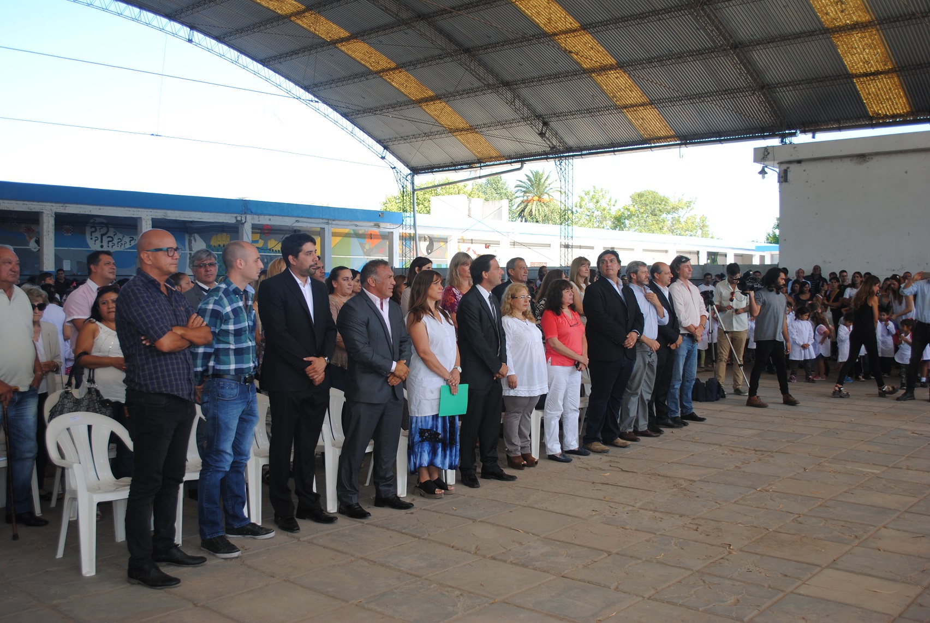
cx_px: 465
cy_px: 312
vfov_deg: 40.1
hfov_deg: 57.2
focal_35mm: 33
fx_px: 854
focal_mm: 22
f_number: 4
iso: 100
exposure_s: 1/160
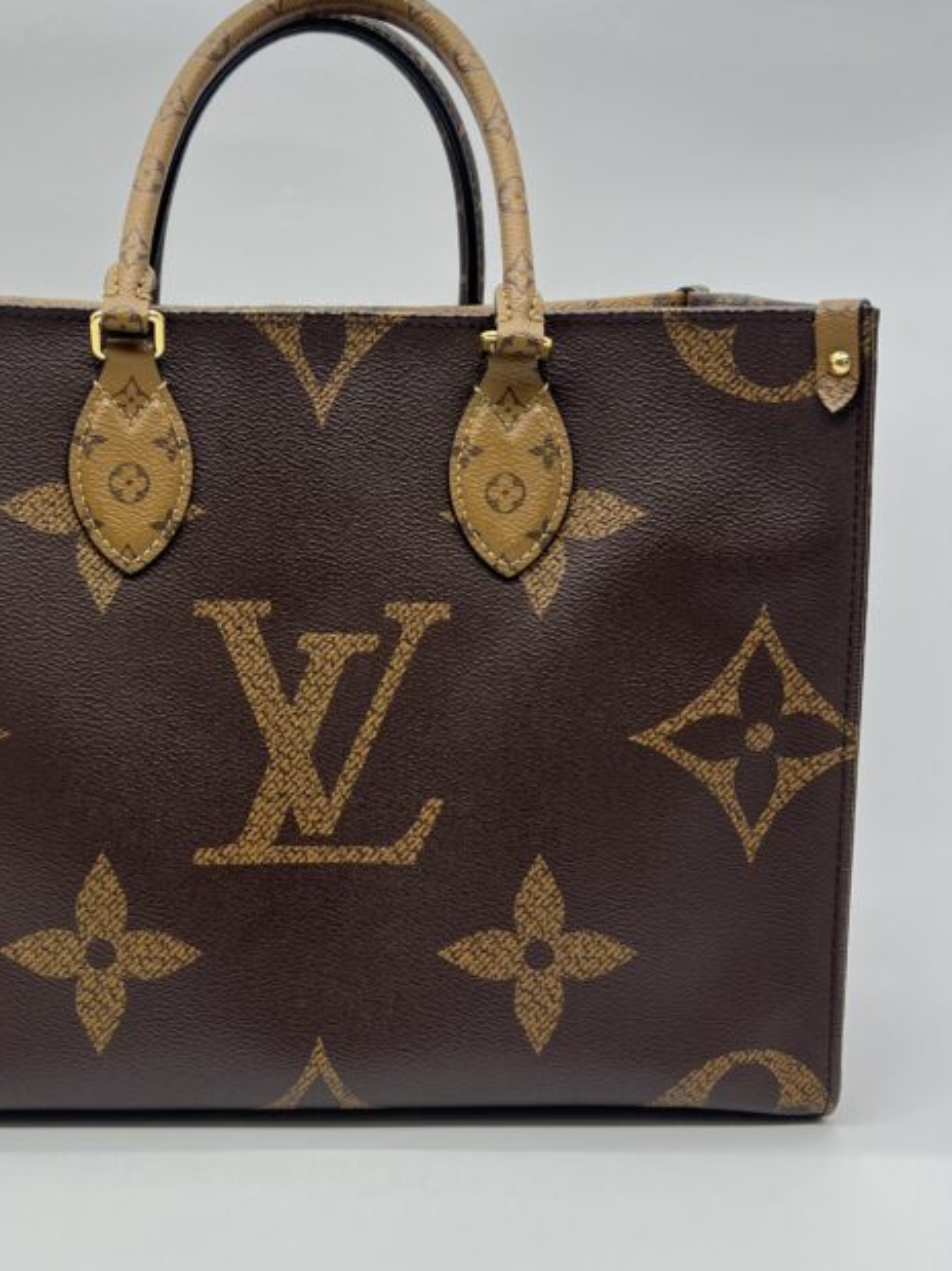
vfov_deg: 43.8
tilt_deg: -10.7
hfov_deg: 33.3
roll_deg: -0.6
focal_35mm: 43
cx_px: 308
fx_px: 1577
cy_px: 593
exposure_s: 1/100
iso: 50
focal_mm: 5.7
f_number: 1.5
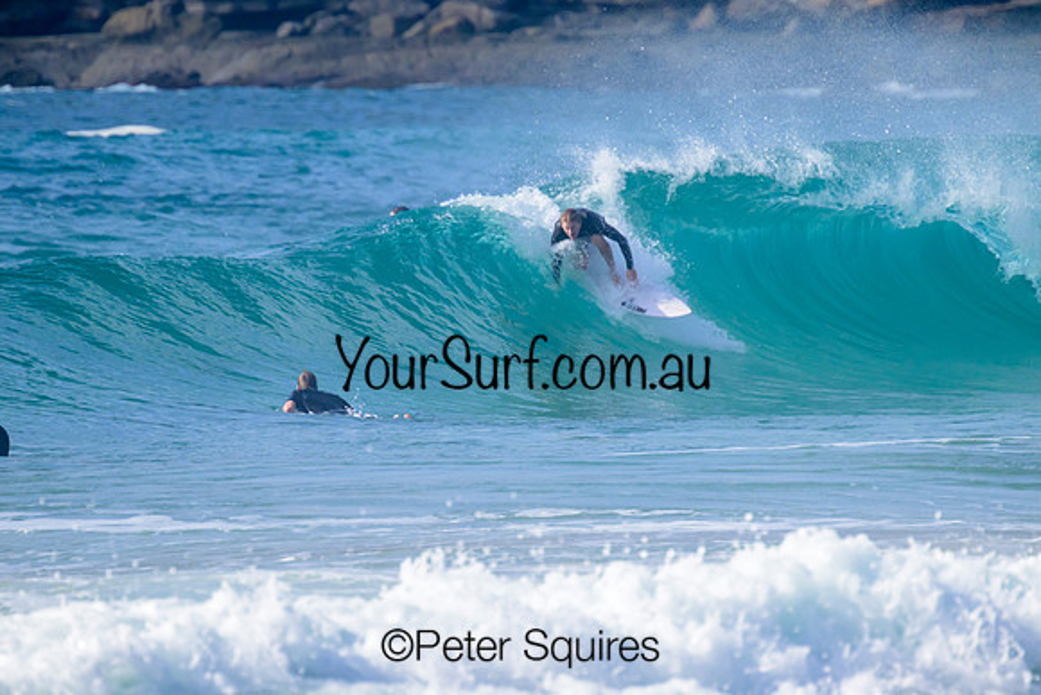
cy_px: 348
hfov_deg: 2.5
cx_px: 520
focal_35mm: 820
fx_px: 23728
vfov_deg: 1.7
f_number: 11
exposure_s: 1/2000
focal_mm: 800
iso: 1250
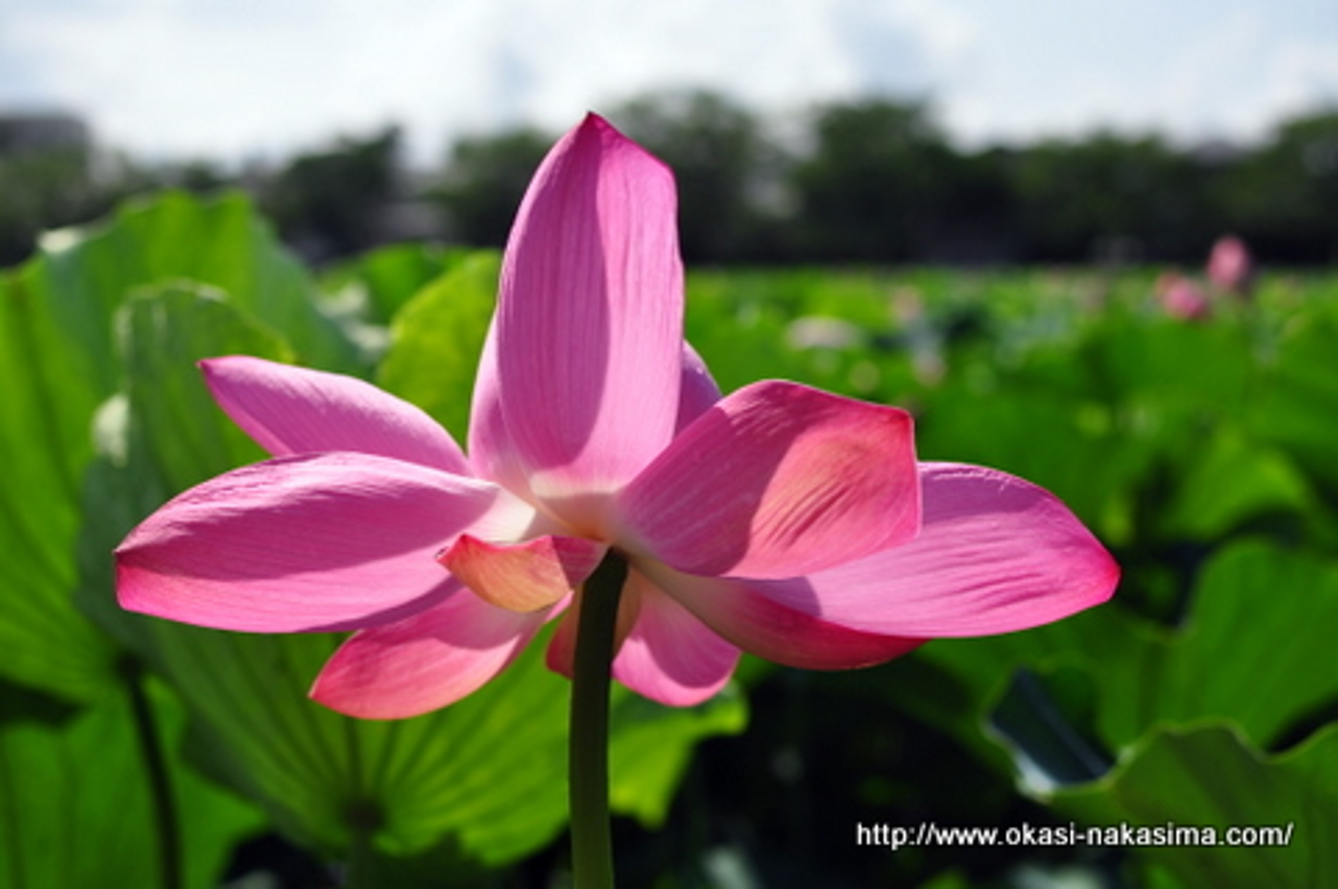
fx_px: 1949
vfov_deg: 25.7
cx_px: 669
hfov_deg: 37.9
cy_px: 444
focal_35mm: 52
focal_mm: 35
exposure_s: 1/4000
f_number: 3.5
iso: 200
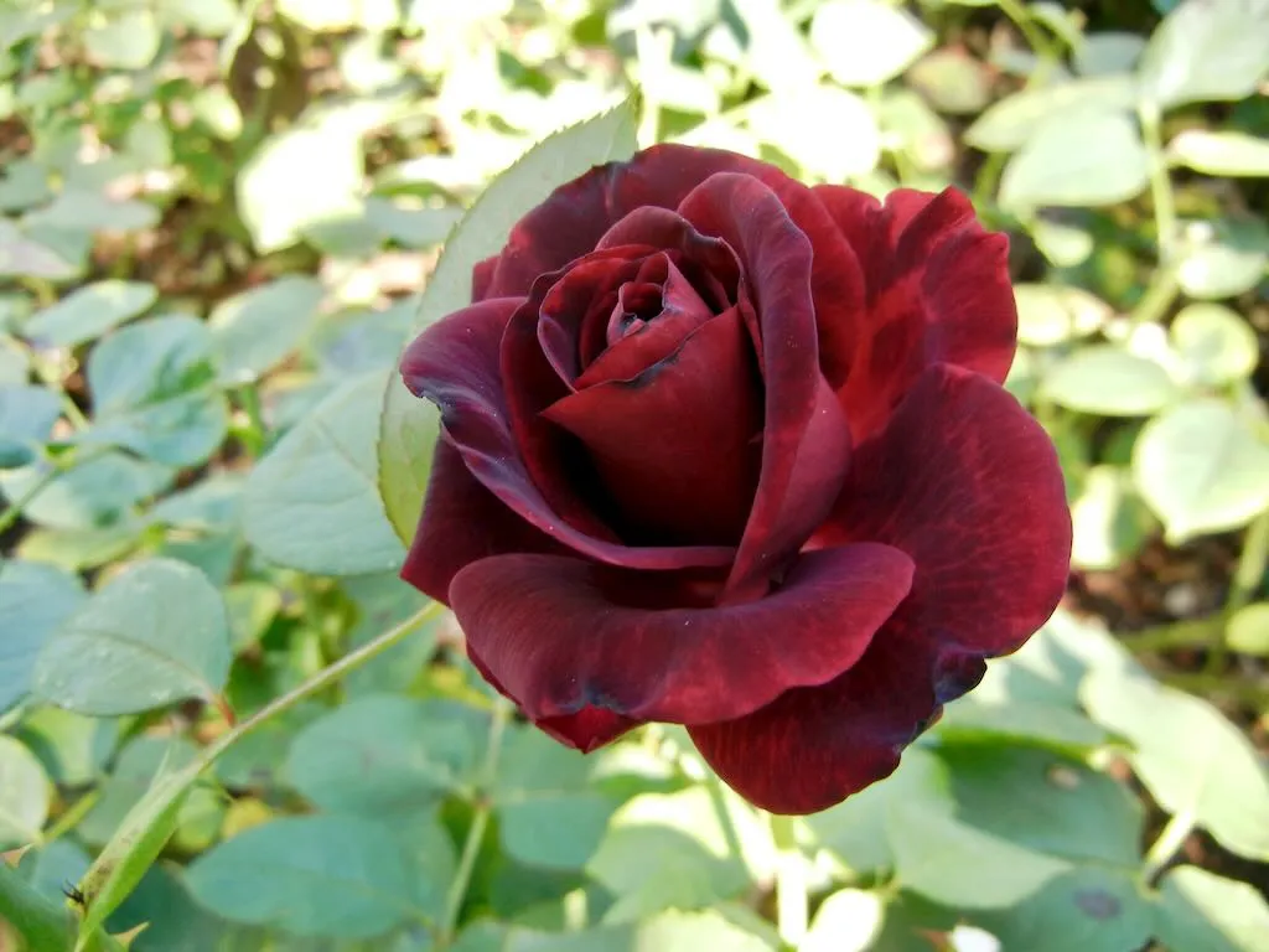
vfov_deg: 46.8
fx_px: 1100
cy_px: 476
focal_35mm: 30
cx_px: 634
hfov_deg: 60.0
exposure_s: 1/118
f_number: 3.5
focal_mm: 5.4
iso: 160
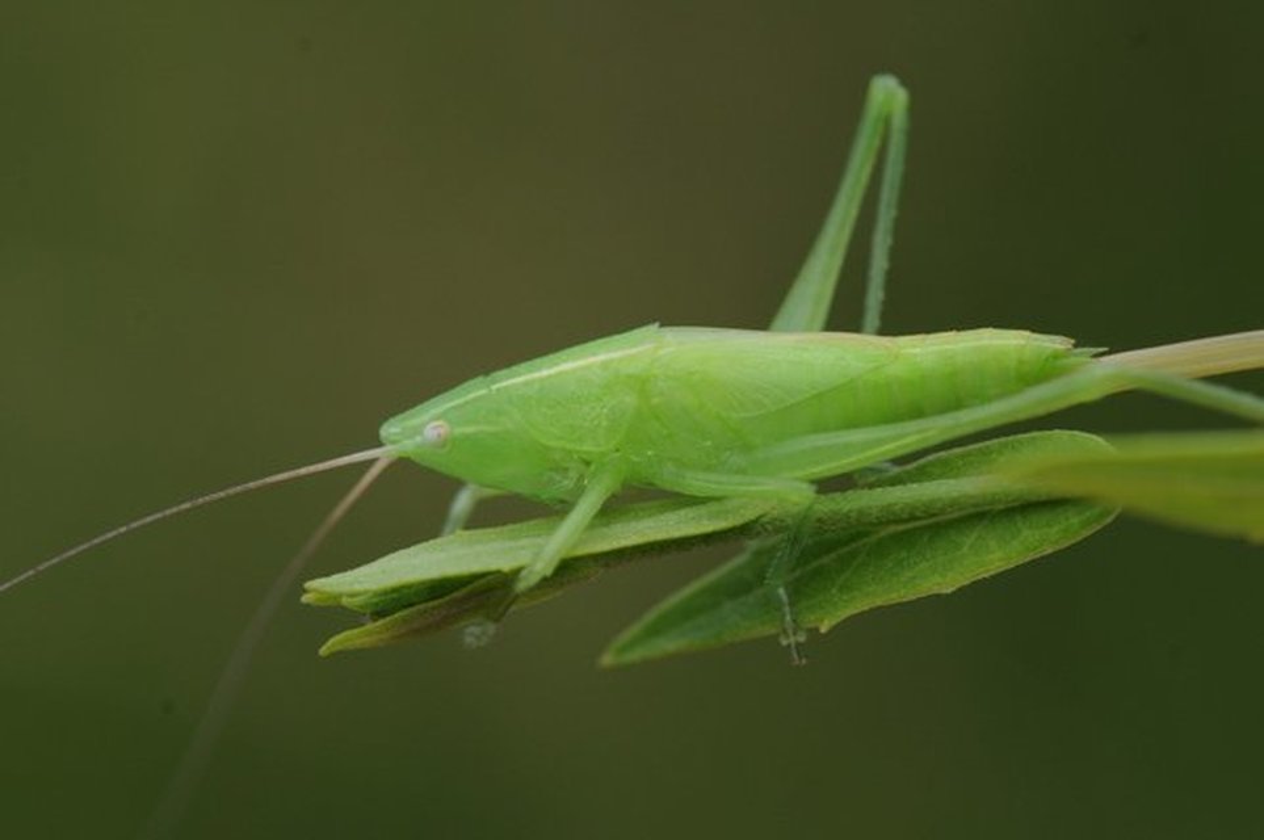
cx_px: 632
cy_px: 420
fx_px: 5524
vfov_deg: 8.7
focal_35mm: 158
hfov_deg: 13.1
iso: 500
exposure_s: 1/1000
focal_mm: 105
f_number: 11
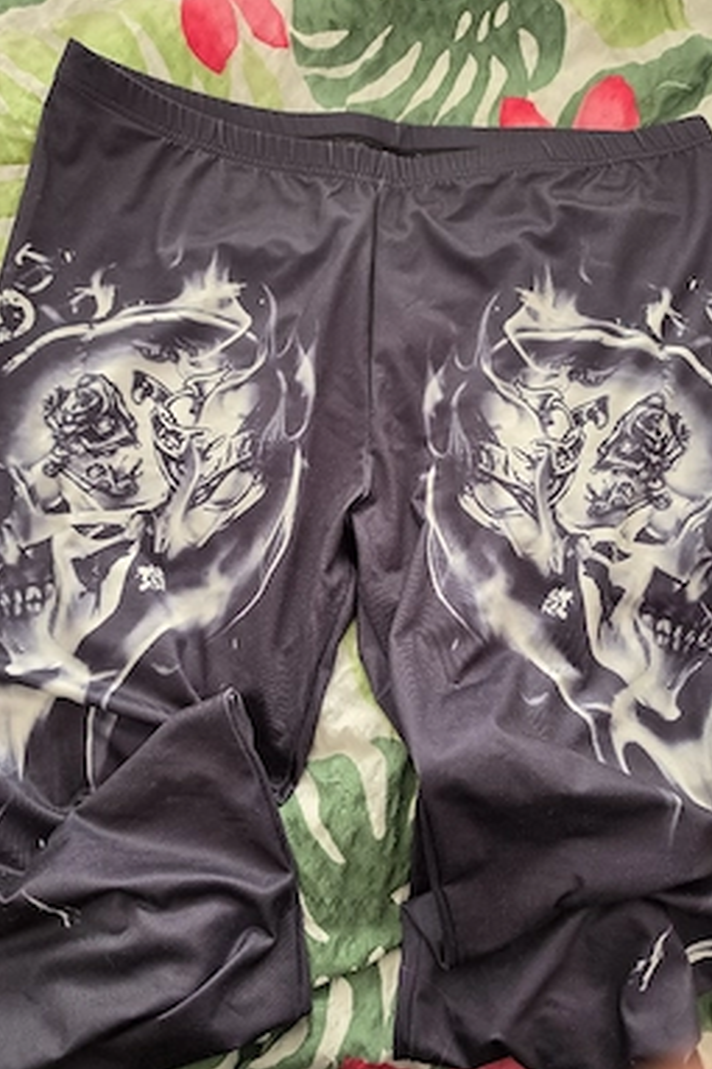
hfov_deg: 51.2
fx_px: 742
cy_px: 539
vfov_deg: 71.5
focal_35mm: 25
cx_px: 371
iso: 125
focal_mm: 6.5
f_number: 1.4
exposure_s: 1/101
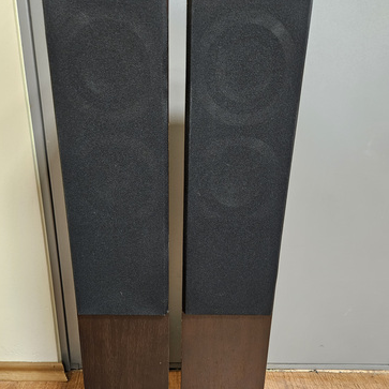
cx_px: 189
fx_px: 356
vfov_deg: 56.8
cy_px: 238
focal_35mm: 28
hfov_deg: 57.3
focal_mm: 5.4
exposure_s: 1/25
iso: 800
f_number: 1.8
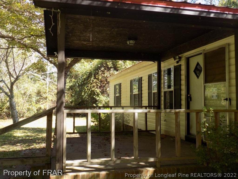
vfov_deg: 41.8
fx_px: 234
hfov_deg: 54.0
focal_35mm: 34
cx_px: 119
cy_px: 90
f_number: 3.4
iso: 80
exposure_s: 1/100
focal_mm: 6.1
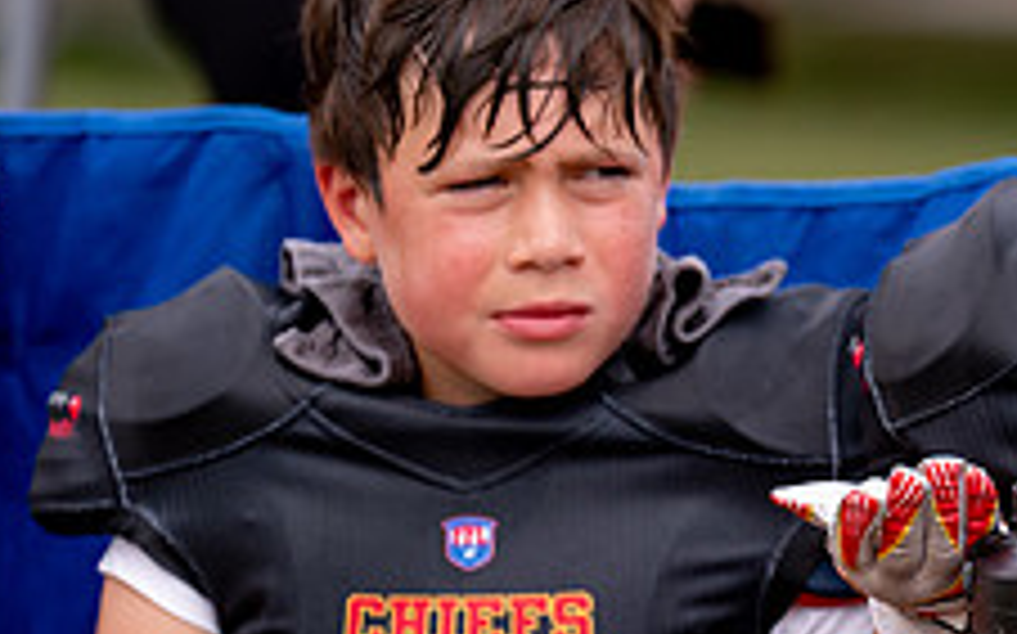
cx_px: 1278
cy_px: 378
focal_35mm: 570
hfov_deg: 3.7
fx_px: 15791
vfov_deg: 2.3
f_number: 2.8
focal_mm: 200
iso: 100
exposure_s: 1/1600
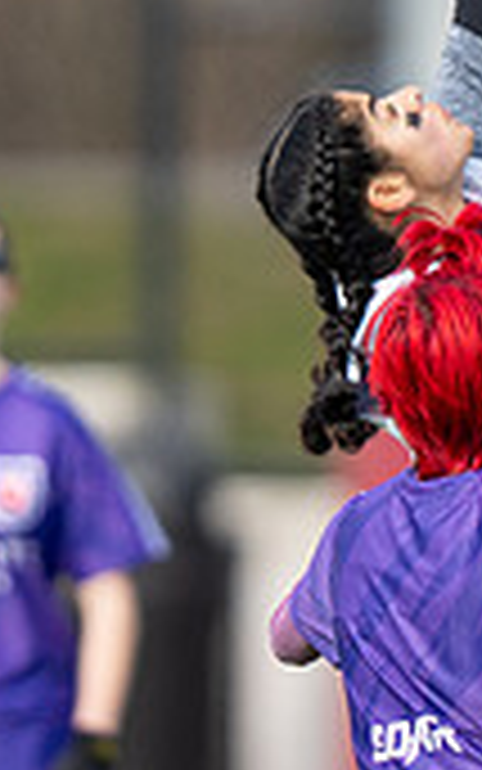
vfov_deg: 1.0
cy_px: 228
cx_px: 494
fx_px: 43575
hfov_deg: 0.6
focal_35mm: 2075
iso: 250
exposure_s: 1/2500
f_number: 2.8
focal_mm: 400
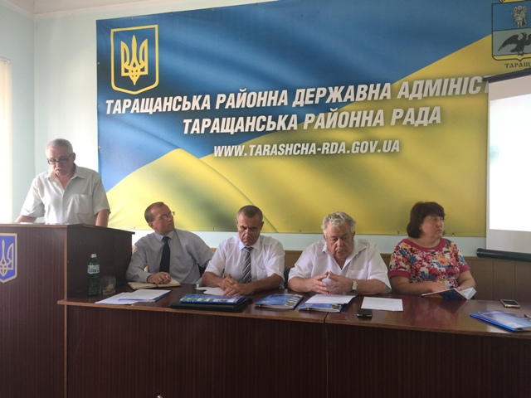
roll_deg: -0.9
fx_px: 445
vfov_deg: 48.2
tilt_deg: -1.2
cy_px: 199
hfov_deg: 61.7
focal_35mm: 29
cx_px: 266
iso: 32
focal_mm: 4.15
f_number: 2.2
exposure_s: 1/33
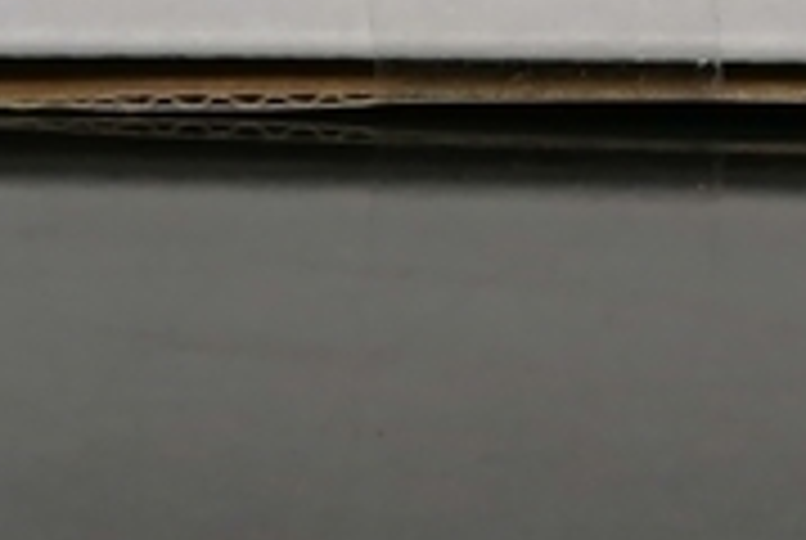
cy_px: -720
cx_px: 567
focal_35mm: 232
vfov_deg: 5.7
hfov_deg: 8.8
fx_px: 5203
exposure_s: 1/100
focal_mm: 3.62
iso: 80
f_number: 1.8
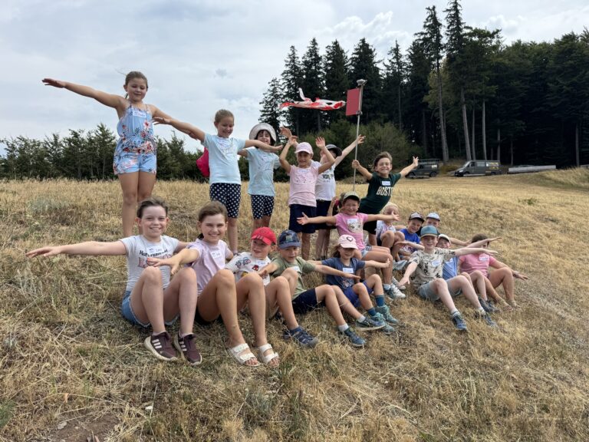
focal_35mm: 24
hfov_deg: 71.6
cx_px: 294
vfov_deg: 56.8
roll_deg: +2.0
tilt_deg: +2.6
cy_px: 221
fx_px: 408
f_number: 1.78
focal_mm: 6.76
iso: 80
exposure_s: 1/3247
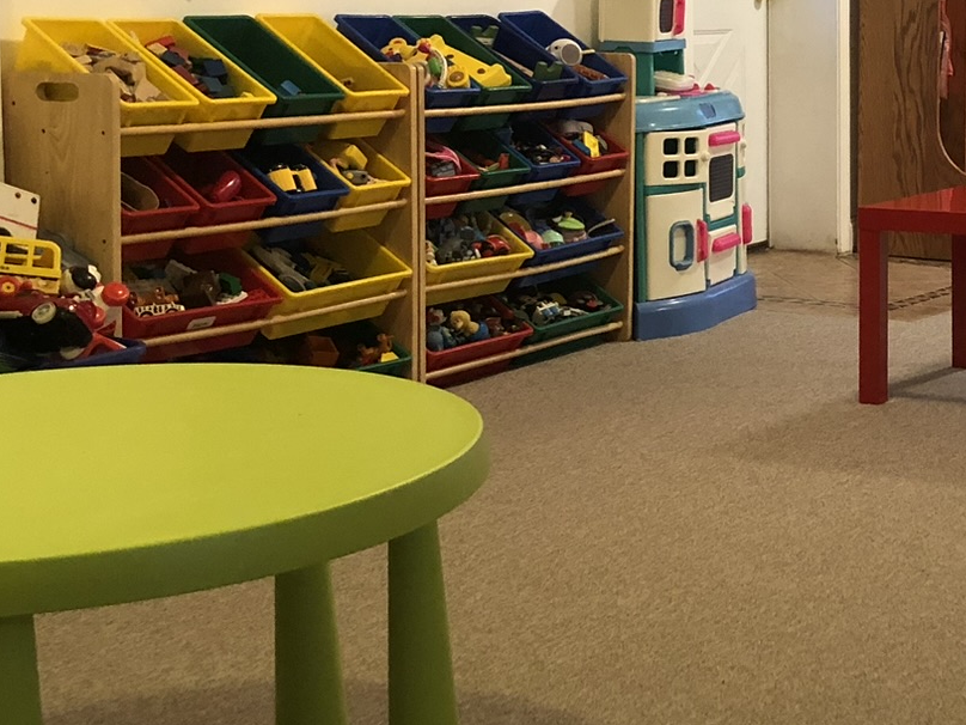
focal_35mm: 71
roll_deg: +0.0
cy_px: 163
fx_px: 1981
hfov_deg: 26.4
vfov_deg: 20.5
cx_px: 892
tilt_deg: -6.9
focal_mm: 3.99
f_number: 1.8
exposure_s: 1/15
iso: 100
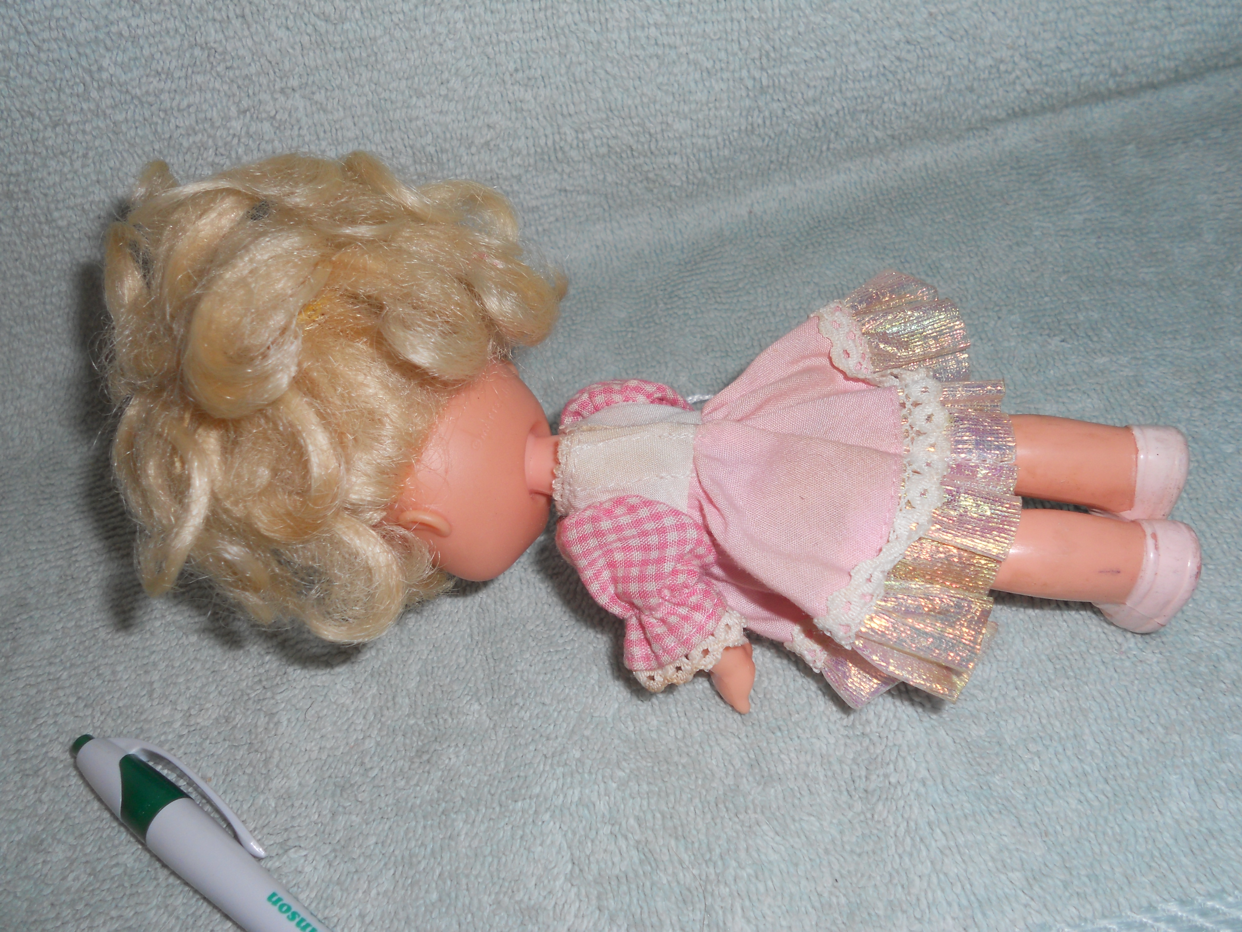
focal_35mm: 32
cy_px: 466
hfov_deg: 56.8
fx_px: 1148
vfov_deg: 44.2
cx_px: 621
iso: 80
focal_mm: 5.8
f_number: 8.8
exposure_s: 1/25
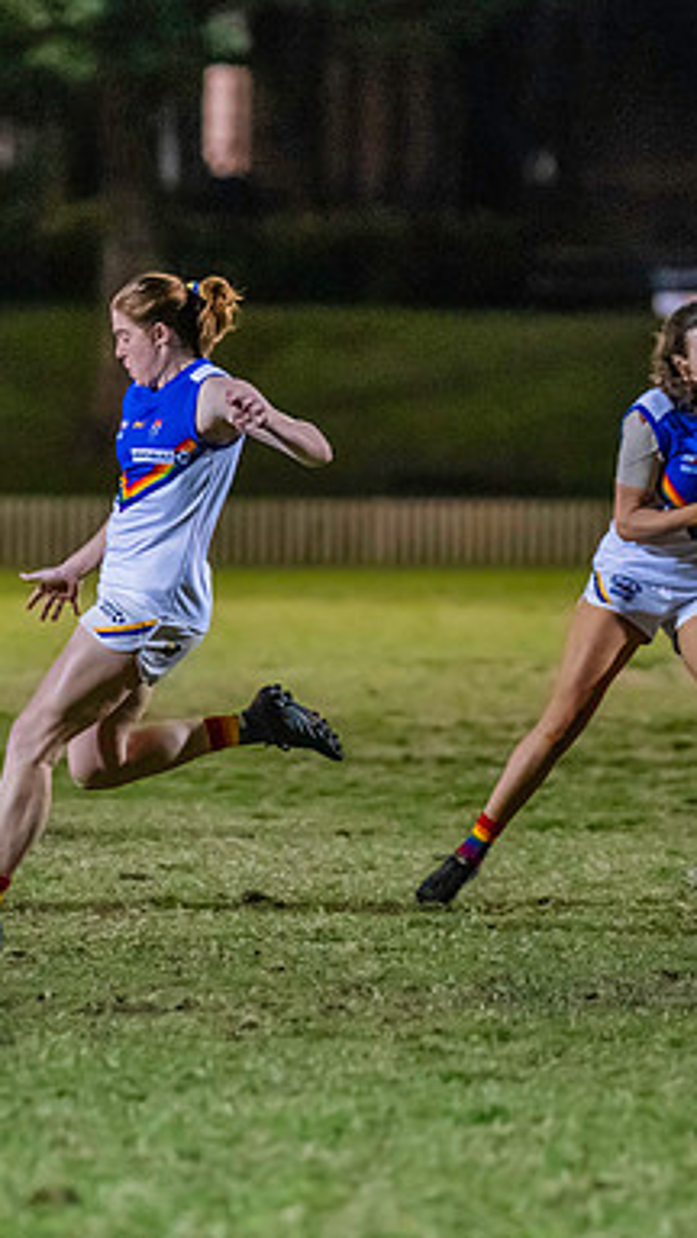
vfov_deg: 5.5
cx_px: 186
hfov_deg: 3.1
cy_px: 640
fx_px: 13011
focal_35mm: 396
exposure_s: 1/1000
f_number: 2.8
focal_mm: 195
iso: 10000
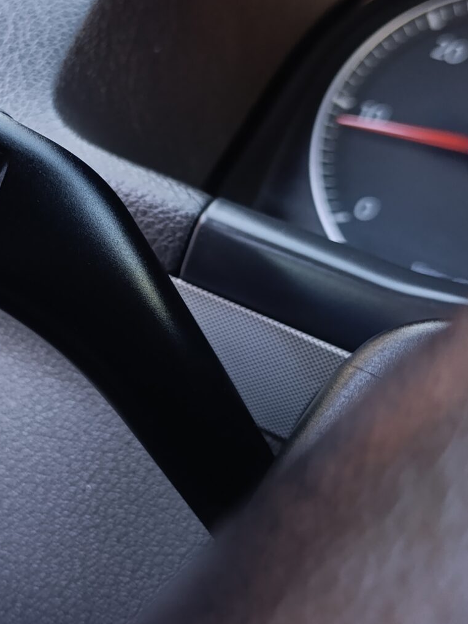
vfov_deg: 33.2
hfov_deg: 24.5
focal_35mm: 58
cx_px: 40
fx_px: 1045
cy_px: 263
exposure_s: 1/100
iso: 1000
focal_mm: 6.14
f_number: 1.6
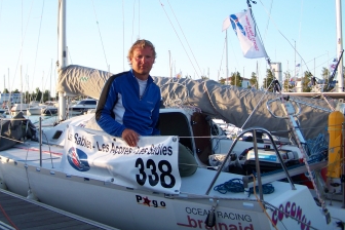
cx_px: 145
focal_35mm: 47
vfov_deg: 28.5
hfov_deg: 41.8
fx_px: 450
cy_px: 83
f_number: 2.8
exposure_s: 1/200
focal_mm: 6.3
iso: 64
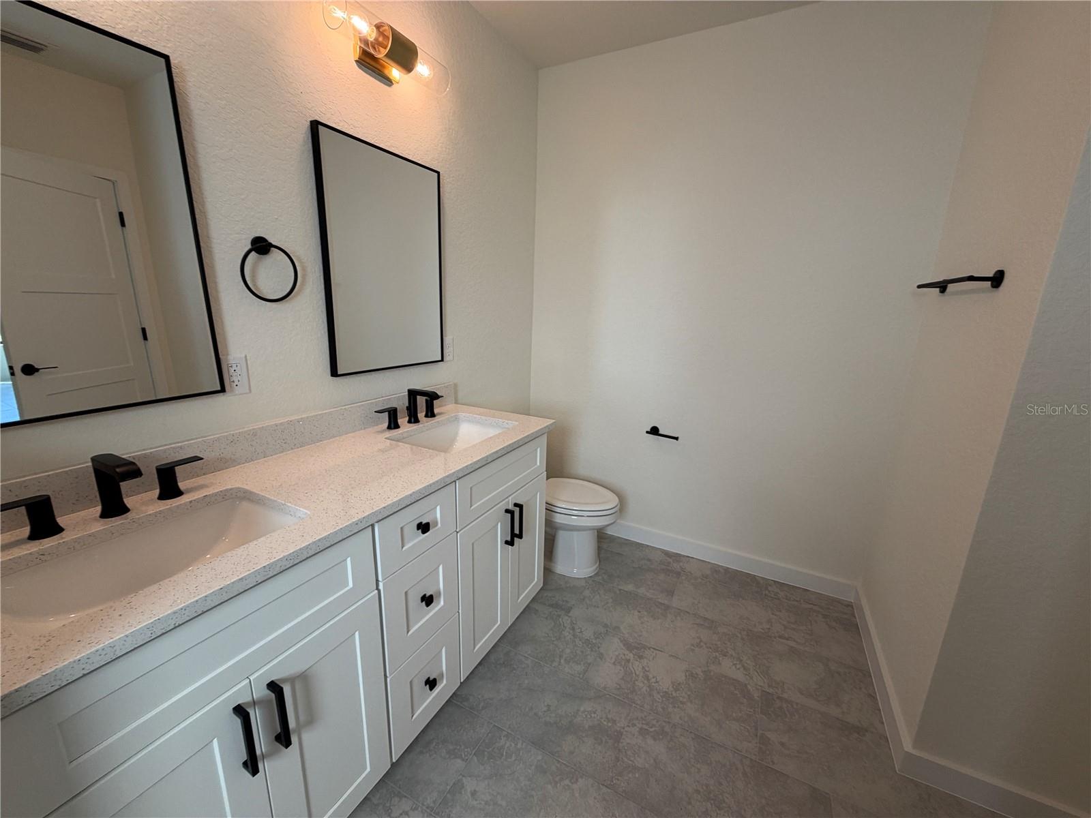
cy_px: 409
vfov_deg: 85.7
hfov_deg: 102.1
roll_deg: -1.9
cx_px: 546
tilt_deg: -14.0
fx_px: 441
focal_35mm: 14
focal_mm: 2.22
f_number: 2.2
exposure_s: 1/120
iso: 64
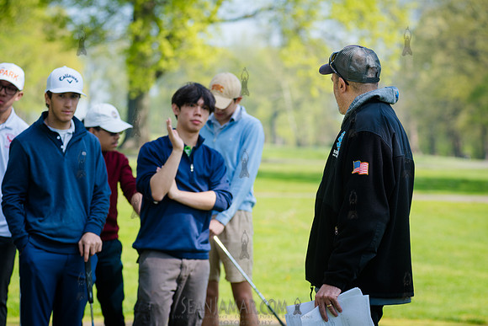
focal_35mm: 141
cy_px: 158
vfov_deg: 9.8
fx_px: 1905
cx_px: 266
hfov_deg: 14.6
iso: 100
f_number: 4
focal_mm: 112
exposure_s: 1/320
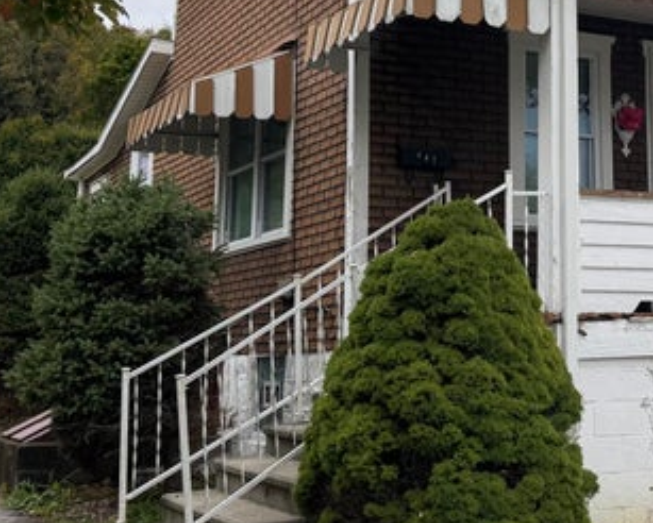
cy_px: 108
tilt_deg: +10.9
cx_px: 575
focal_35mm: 65
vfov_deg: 23.2
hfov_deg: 28.1
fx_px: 1257
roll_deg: +0.0
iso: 80
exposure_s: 1/912
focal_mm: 6.76
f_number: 1.78
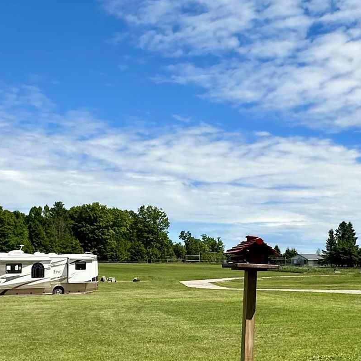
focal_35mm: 48
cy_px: 247
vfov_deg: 34.9
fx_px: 566
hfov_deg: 35.3
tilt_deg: -0.3
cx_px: 166
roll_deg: +0.2
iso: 50
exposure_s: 1/3040
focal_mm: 2.22
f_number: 2.2
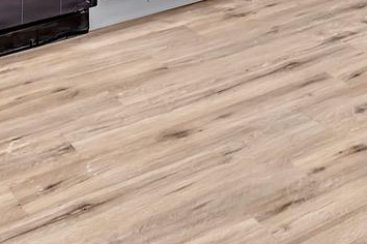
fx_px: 826
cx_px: 341
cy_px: -323
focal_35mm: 81
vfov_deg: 13.1
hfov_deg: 24.2
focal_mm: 14
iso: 100
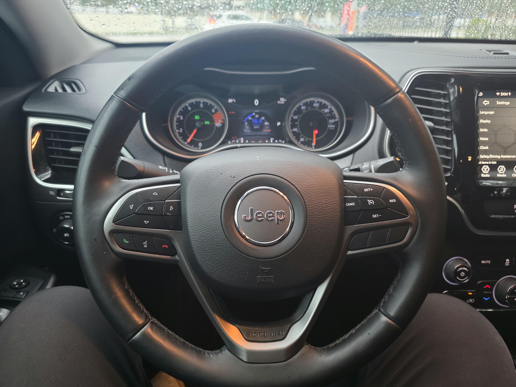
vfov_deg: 58.9
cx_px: 258
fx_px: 343
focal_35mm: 23
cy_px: 194
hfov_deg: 73.9
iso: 800
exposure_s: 1/56.8
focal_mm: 6.3
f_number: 1.7
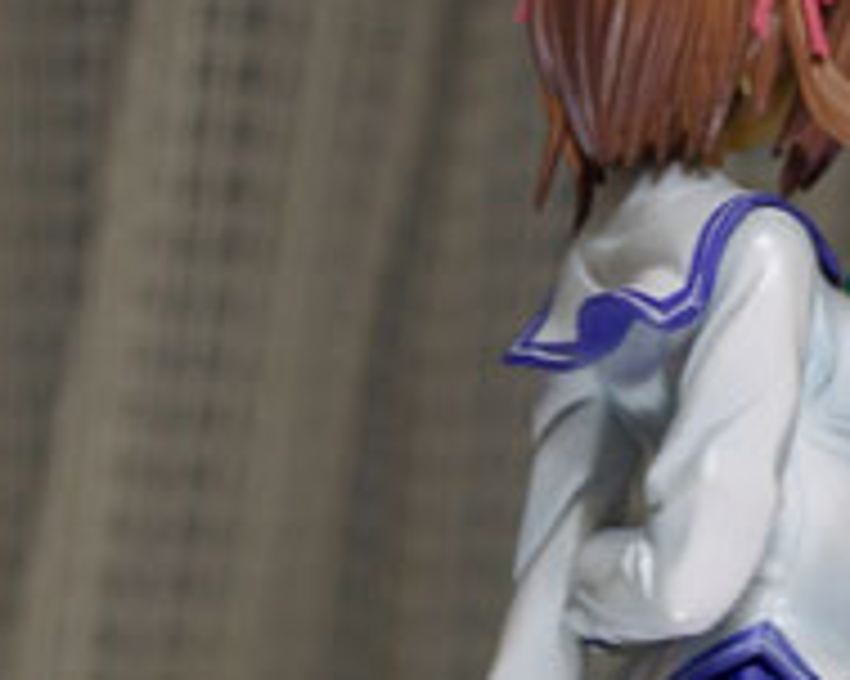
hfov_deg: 9.6
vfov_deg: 7.6
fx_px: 5054
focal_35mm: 201
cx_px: 675
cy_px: 948
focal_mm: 50
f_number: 8
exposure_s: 1/15
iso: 800
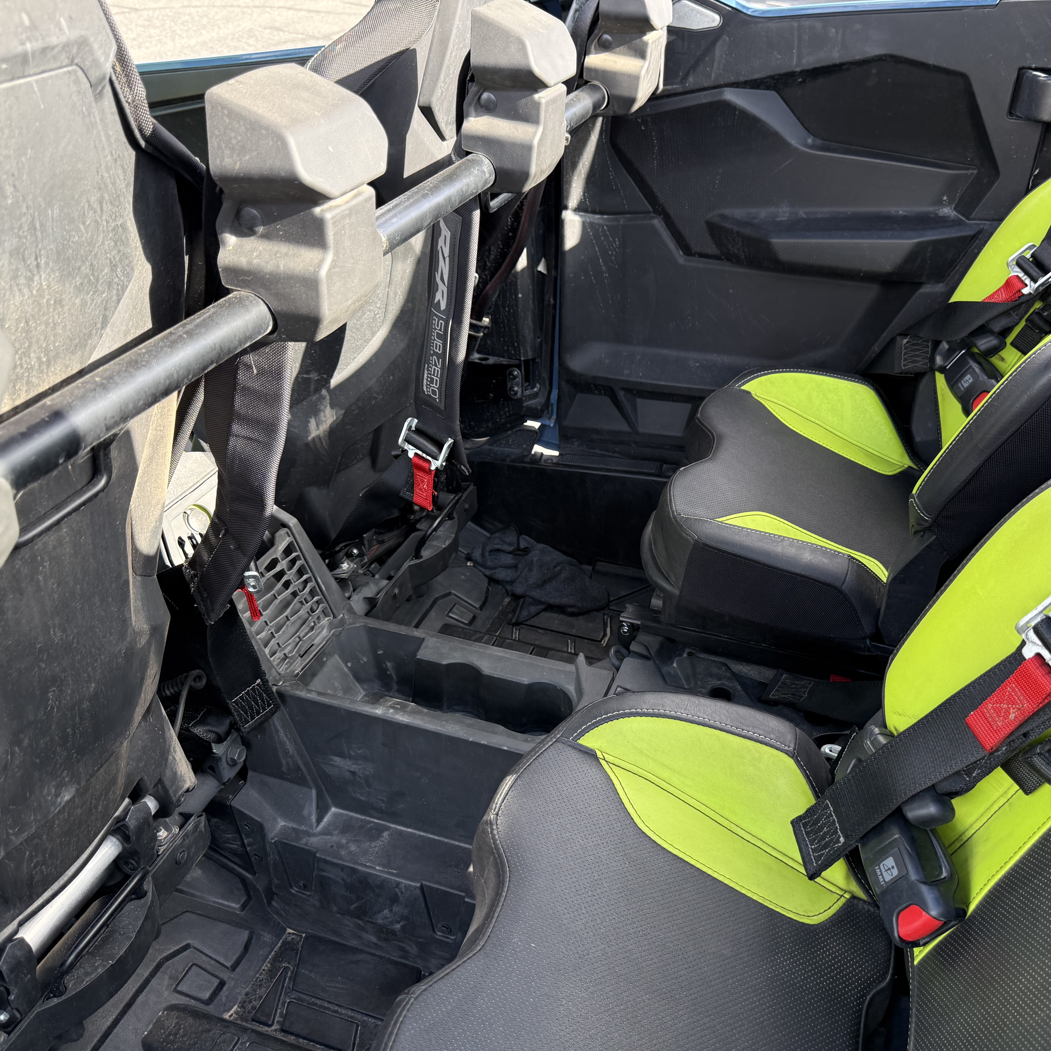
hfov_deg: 55.4
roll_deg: -2.1
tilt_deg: -33.3
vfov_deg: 55.6
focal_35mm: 29
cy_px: 535
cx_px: 610
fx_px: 996
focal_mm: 6.76
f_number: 1.78
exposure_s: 1/243
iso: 125
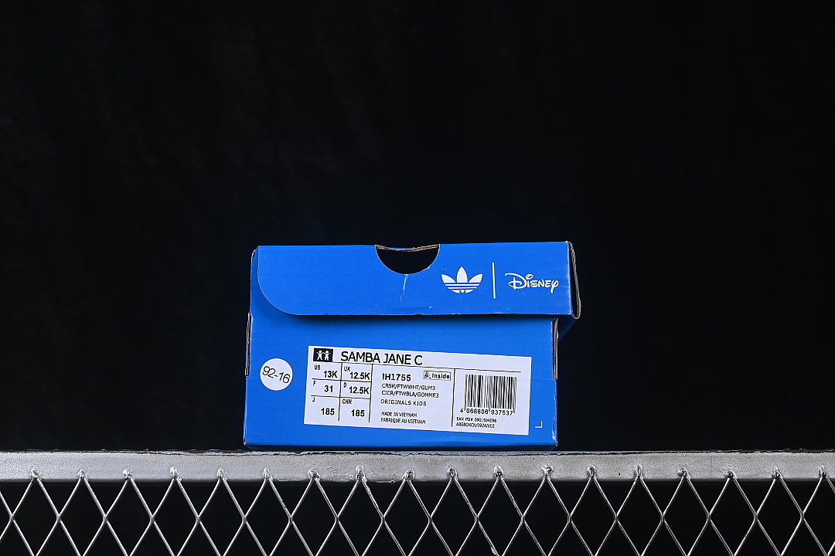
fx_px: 1739
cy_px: 278
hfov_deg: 27.0
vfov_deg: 18.2
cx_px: 418
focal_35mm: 75
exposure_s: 1/80
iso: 160
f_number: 8
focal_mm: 50
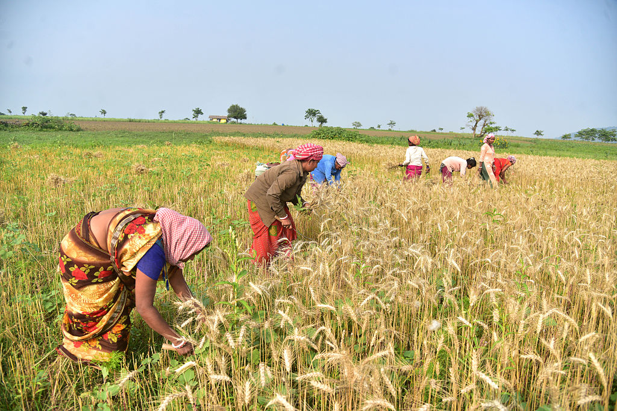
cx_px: 308
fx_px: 411
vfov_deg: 53.1
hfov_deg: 73.7
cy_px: 206
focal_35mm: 24
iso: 250
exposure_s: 1/2000
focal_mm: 24
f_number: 4
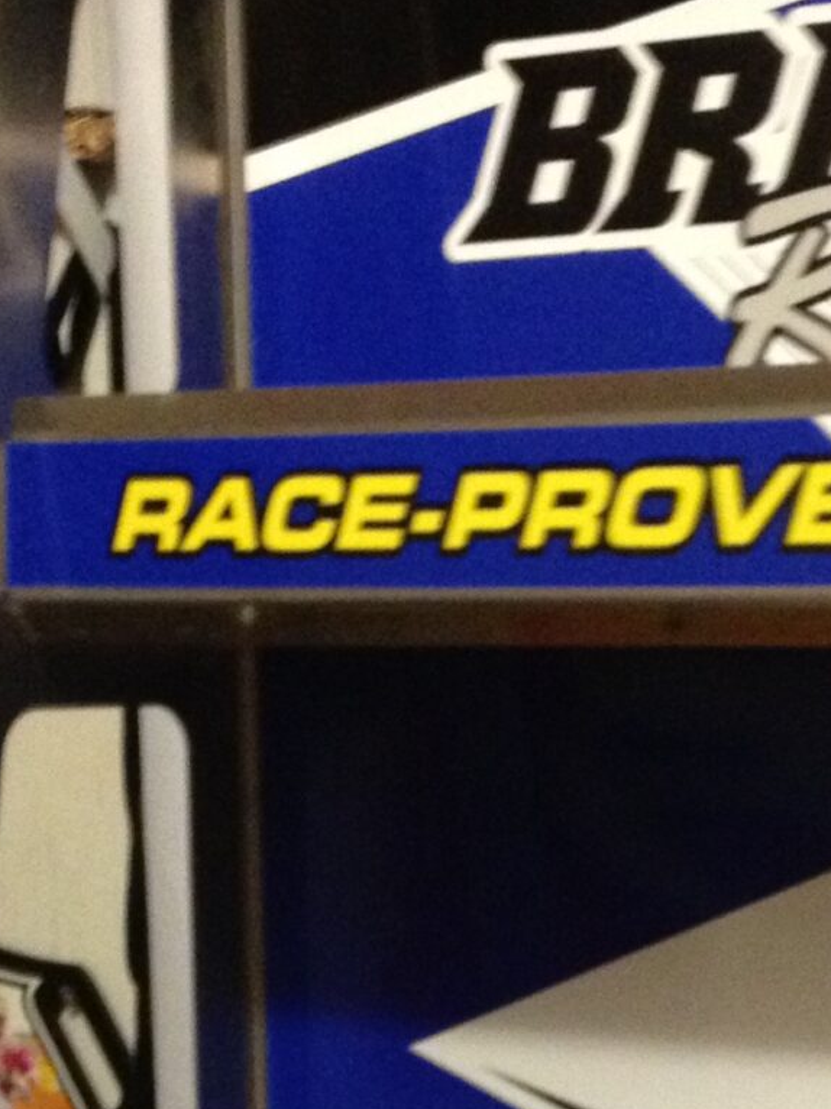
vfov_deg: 16.4
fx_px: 3747
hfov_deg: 12.6
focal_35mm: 117
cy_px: 1150
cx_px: 649
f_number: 2.4
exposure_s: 1/17
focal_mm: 4.28
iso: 400
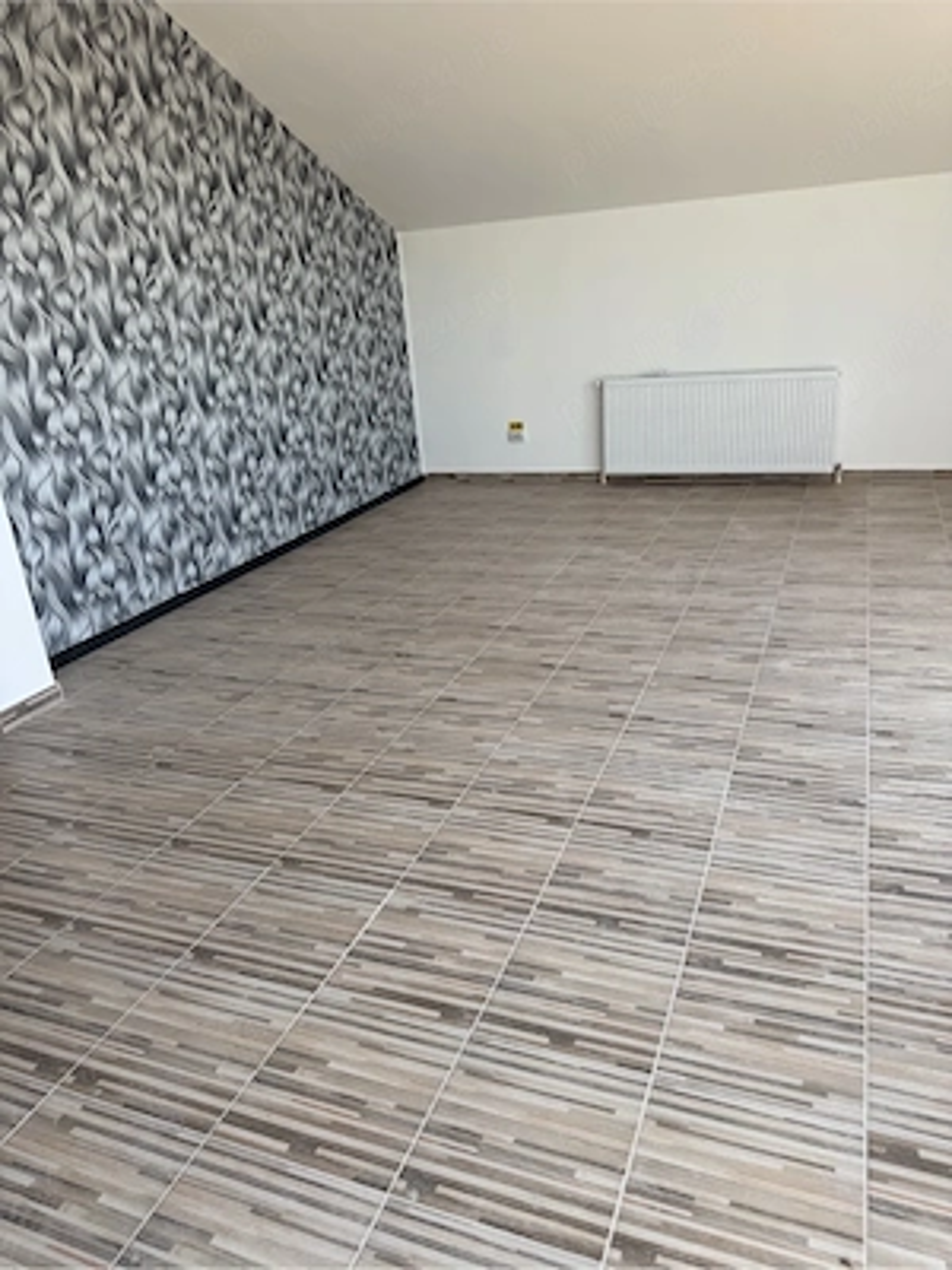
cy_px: 635
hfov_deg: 56.8
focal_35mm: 24
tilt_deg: -21.0
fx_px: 880
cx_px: 476
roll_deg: +4.4
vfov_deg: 71.6
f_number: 1.78
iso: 80
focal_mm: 6.76
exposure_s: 1/567
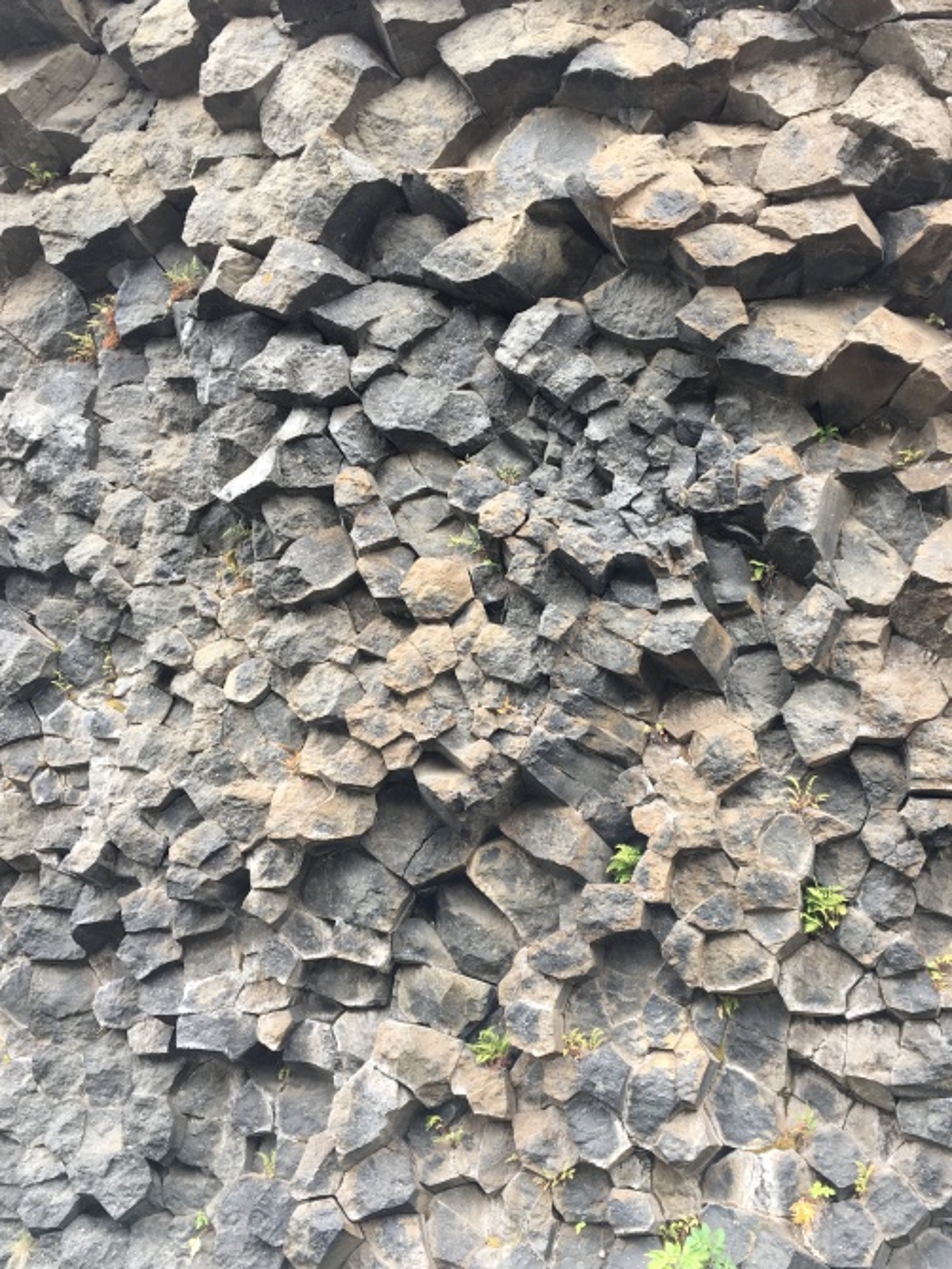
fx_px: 1356
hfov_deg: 38.5
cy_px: 691
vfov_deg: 50.1
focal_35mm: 37
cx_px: 577
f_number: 2.2
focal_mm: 4.15
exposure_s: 1/60
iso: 25
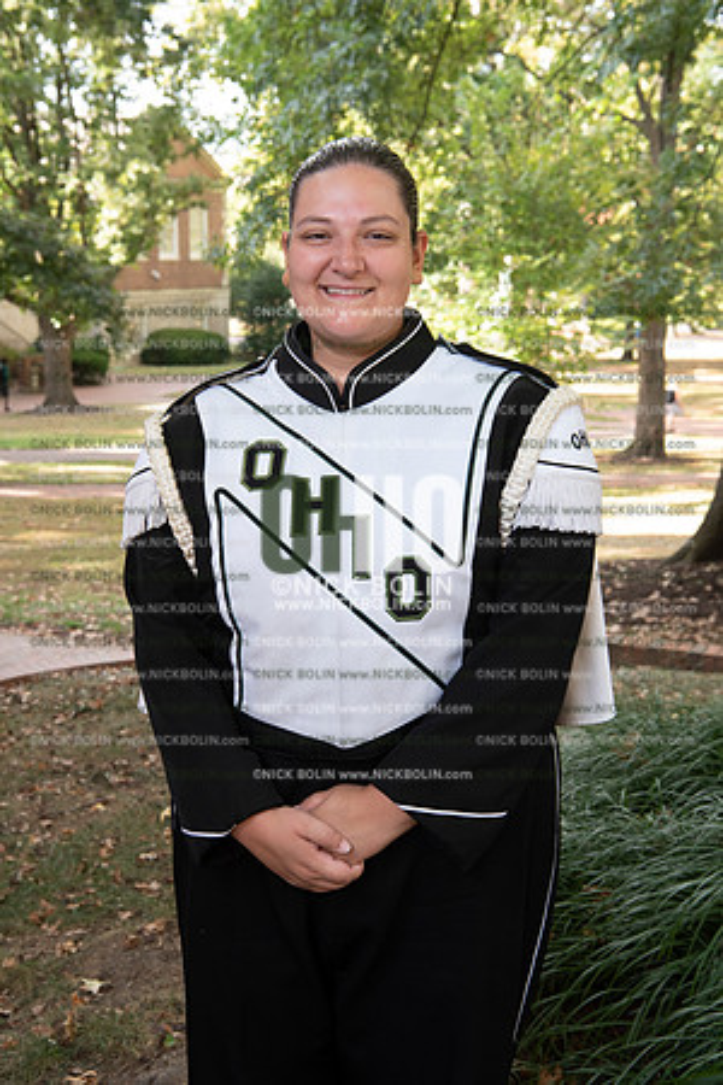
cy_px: 542
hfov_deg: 27.0
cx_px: 362
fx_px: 1506
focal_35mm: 50
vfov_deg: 39.6
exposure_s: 1/100
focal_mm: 50
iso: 800
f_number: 8
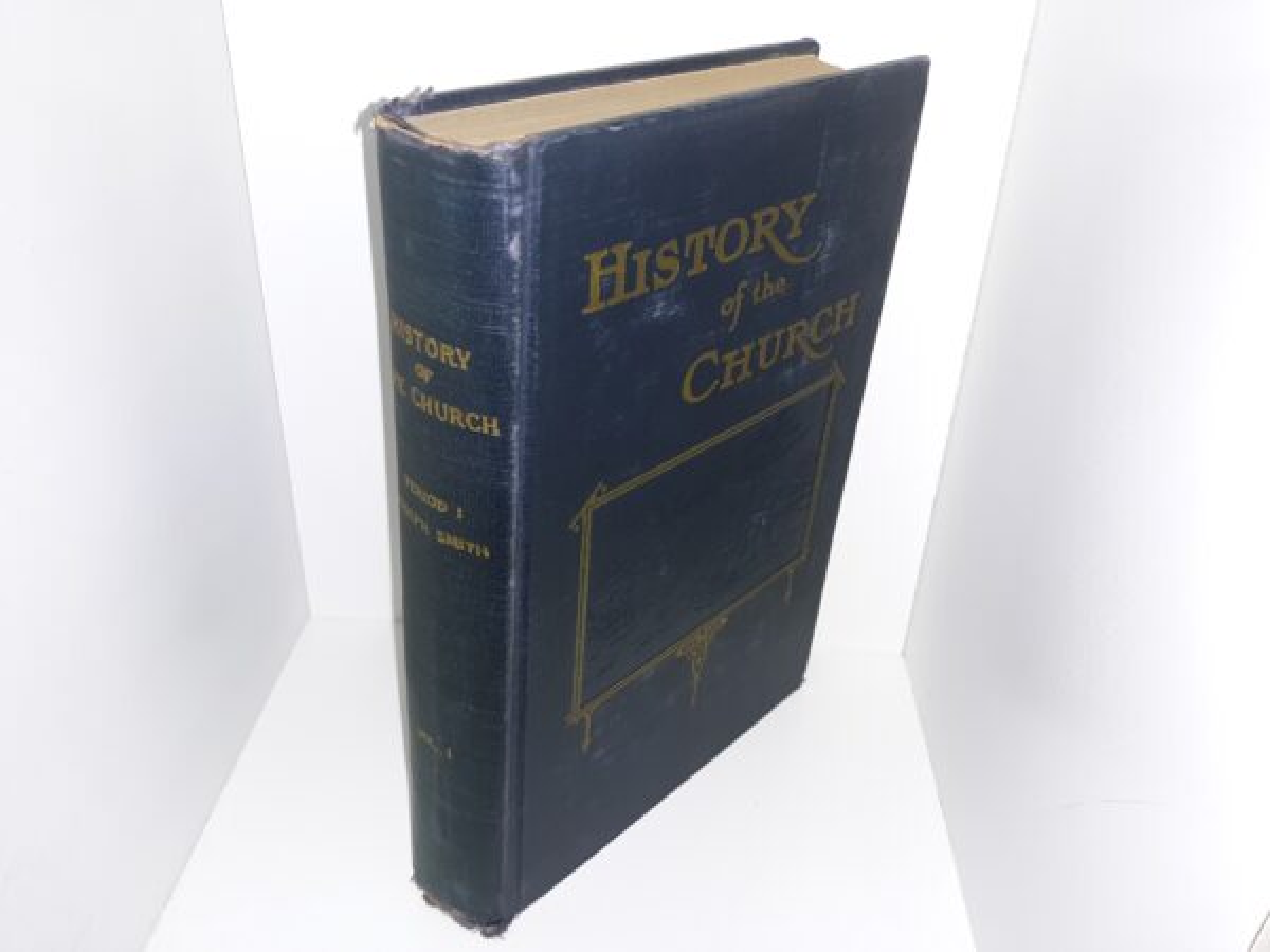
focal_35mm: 28
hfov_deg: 63.4
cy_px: 476
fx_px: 1027
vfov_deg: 49.7
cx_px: 635
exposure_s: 1/60
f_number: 1.7
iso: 40
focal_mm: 3.7
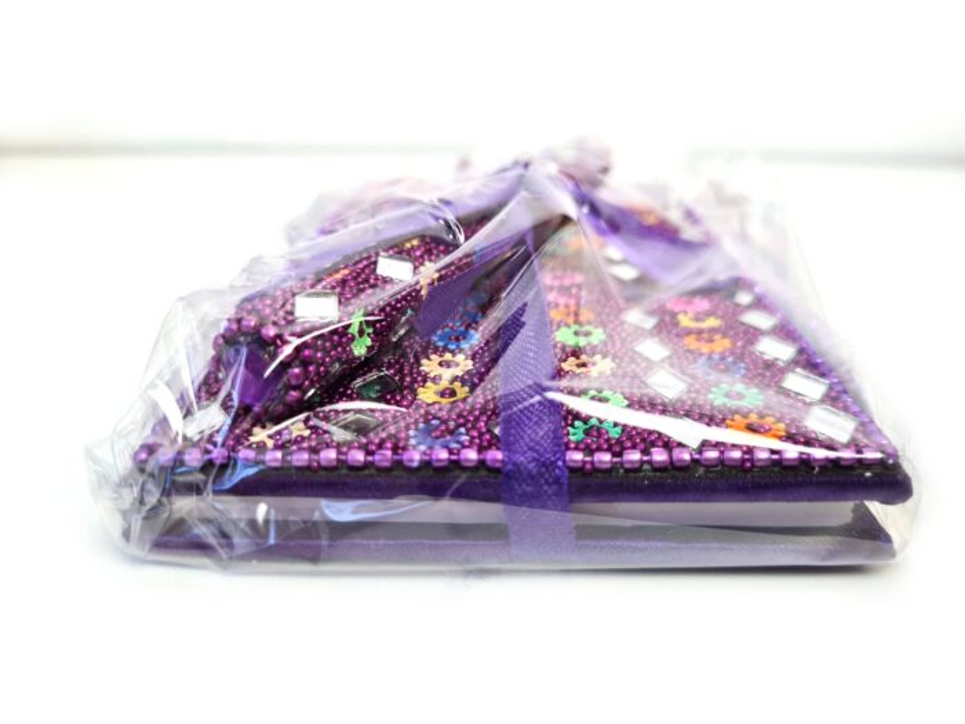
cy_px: 362
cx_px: 482
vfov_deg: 53.1
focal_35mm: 26
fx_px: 725
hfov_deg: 67.3
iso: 50
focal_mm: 5.4
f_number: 1.8
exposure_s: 1/162
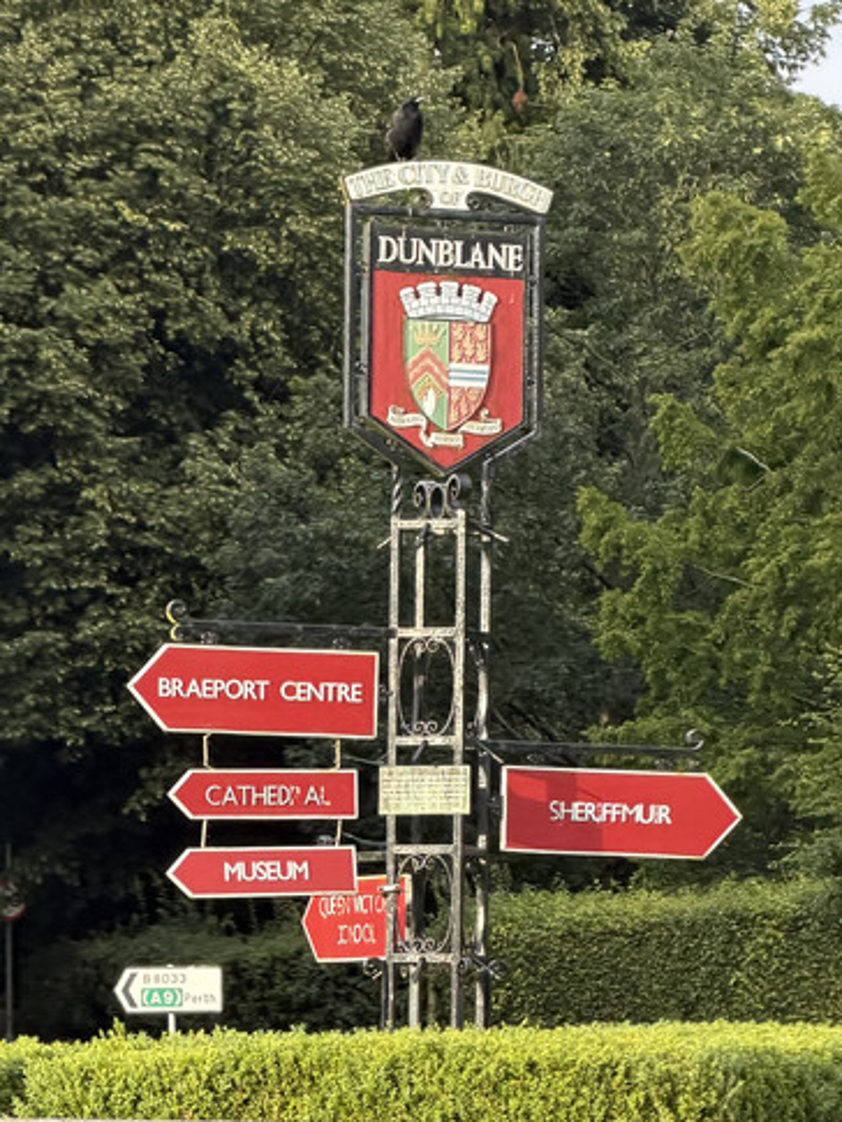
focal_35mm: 103
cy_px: 576
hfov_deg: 14.4
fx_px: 3339
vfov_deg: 19.1
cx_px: 427
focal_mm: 16.89
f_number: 2.8
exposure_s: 1/121
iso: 100
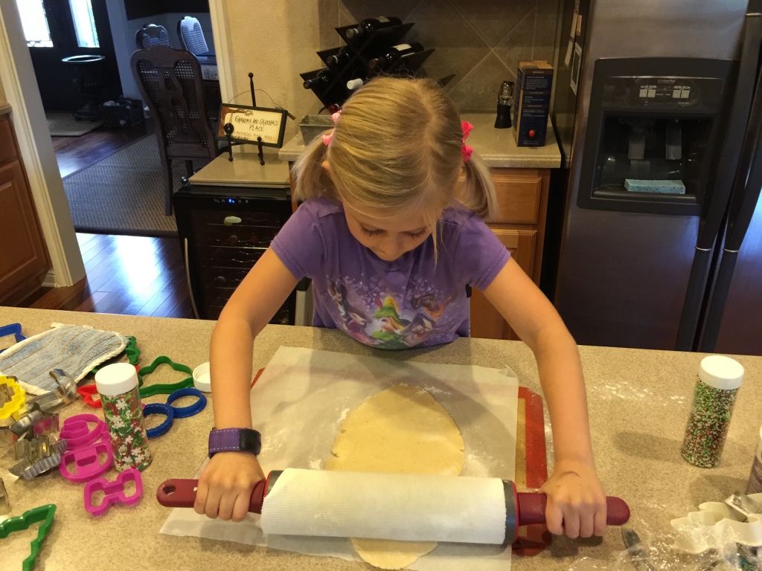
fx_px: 638
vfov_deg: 48.2
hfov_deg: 61.7
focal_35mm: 29
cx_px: 381
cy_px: 286
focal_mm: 4.15
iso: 125
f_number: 2.2
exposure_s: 1/15
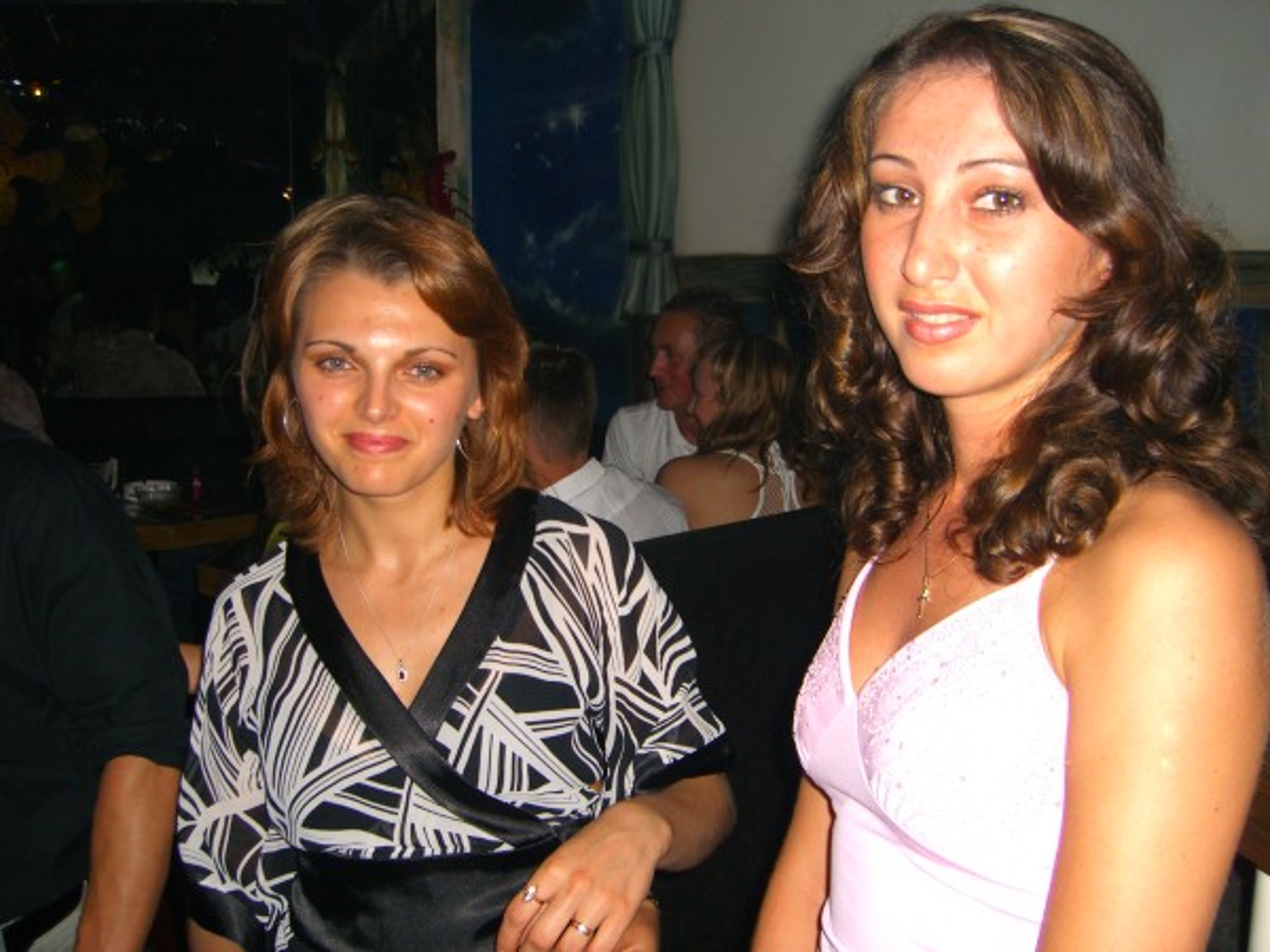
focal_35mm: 38
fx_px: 1394
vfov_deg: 37.7
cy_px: 476
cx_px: 635
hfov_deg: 49.0
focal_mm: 7.9
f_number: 2.8
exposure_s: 1/60
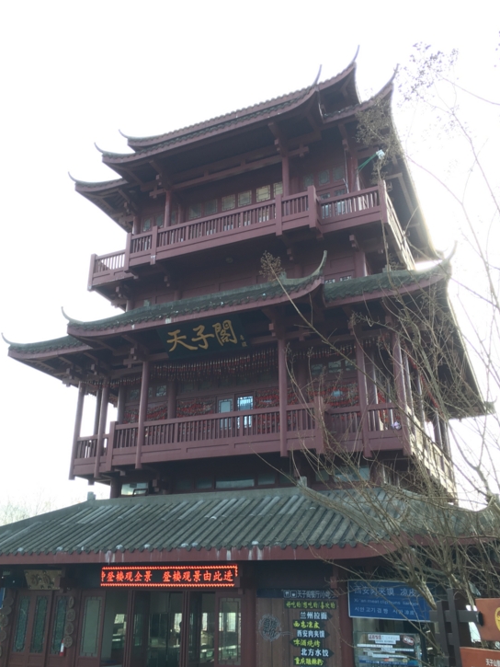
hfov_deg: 44.1
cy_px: 341
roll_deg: -0.3
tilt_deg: +24.2
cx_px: 225
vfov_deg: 56.8
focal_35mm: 32
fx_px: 616
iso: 25
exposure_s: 1/129
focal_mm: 4.15
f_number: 2.2
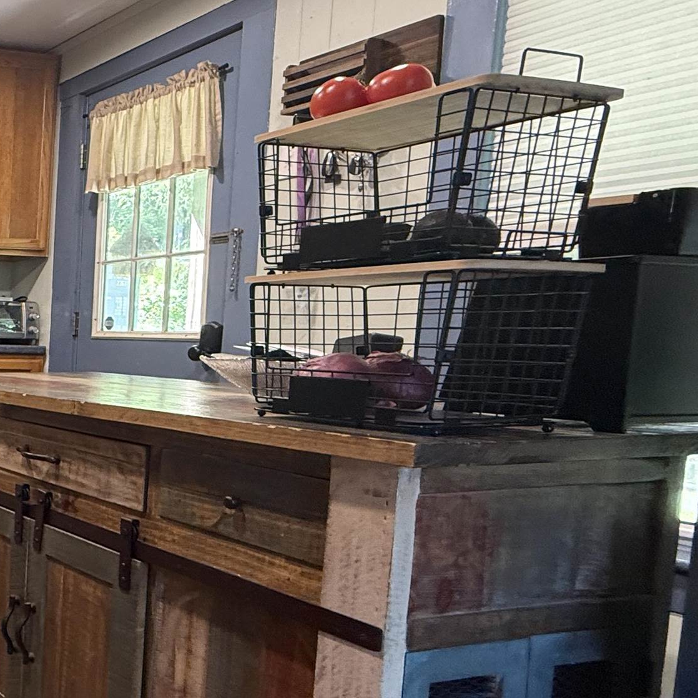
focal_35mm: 34
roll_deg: -1.1
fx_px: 776
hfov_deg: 32.9
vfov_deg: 48.3
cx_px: -248
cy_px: 399
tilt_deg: -4.6
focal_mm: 2.22
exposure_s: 1/60
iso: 250
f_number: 2.2
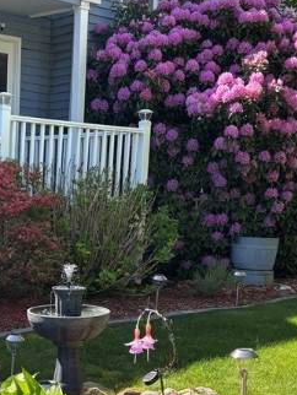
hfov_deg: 22.9
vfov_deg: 30.5
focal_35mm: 62
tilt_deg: -9.7
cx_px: 11
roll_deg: -2.1
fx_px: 708
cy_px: 309
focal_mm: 5.96
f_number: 1.6
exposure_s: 1/726
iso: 50
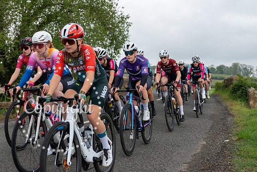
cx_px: 116
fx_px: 399
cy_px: 49
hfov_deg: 35.6
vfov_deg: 24.0
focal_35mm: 56
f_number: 3.5
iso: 320
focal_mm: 35
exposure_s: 1/1000
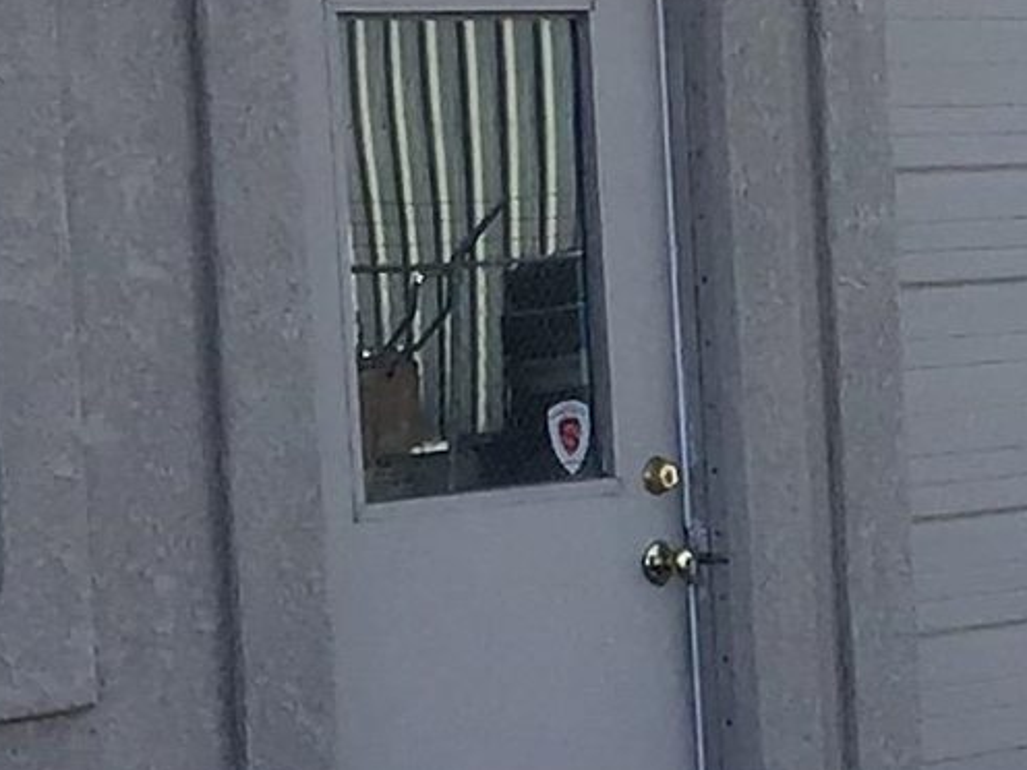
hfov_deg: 10.2
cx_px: 1131
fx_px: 5696
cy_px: 402
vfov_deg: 7.7
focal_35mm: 192
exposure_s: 1/679
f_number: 2.4
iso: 25
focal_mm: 3.3
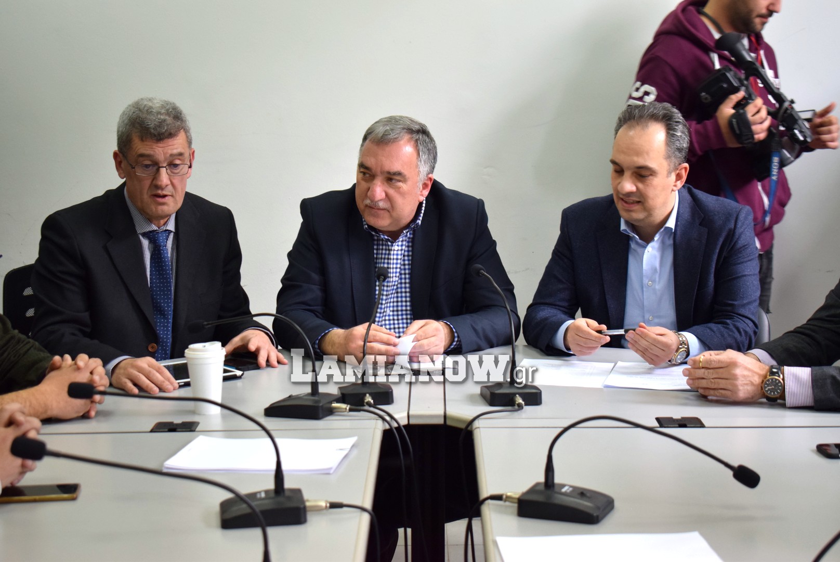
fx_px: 1576
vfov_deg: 20.2
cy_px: 281
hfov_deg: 29.8
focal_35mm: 68
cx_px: 420
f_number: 5
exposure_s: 1/60
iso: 800
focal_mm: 45
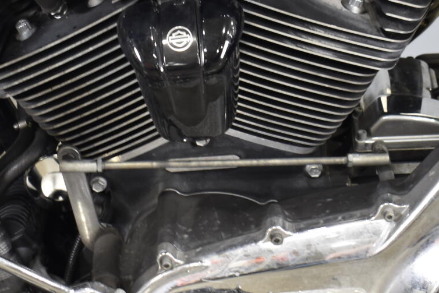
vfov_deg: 11.1
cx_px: 189
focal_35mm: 123
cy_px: 127
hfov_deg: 16.6
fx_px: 1504
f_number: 4.2
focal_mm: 31
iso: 400
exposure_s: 1/8
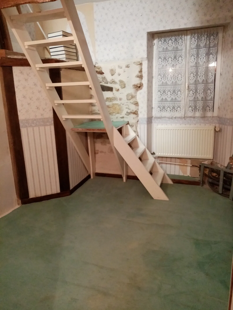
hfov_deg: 53.1
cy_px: 155
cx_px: 116
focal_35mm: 26
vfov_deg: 67.3
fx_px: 233
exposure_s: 1/25
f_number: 1.8
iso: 820
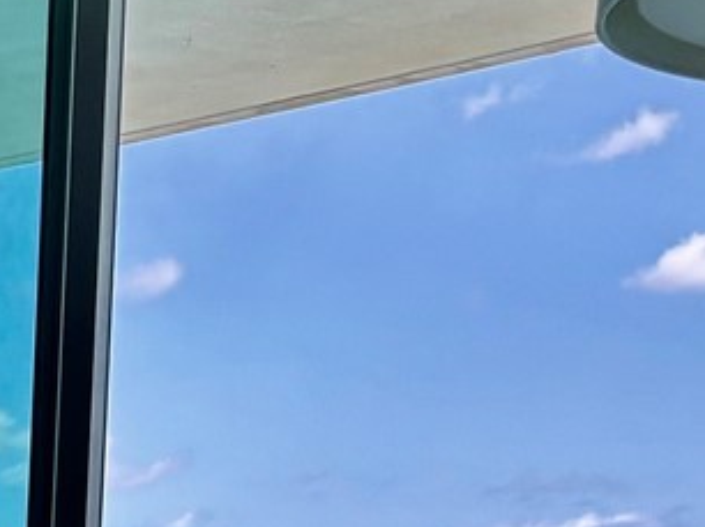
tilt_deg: -5.8
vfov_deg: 10.2
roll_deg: -1.0
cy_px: 980
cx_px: -449
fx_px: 2768
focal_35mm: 136
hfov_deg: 13.4
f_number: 1.6
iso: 64
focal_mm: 5.96
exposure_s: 1/945
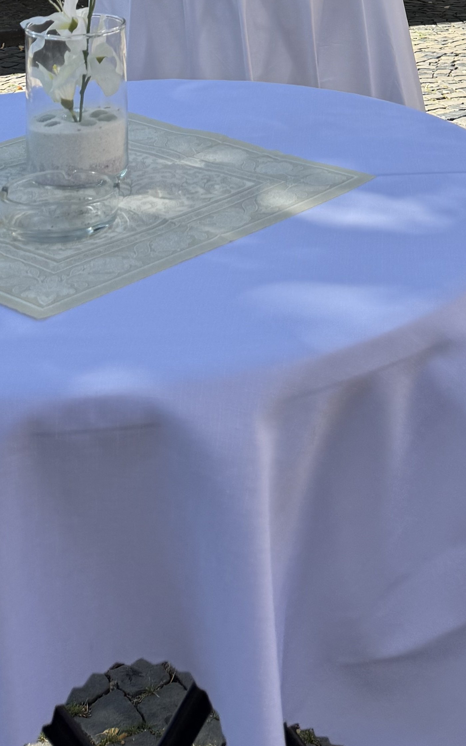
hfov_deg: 20.0
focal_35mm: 65
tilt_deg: +0.5
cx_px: 287
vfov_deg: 27.4
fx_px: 1321
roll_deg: +0.1
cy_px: -170
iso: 100
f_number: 1.78
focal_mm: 6.76
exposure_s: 1/1437
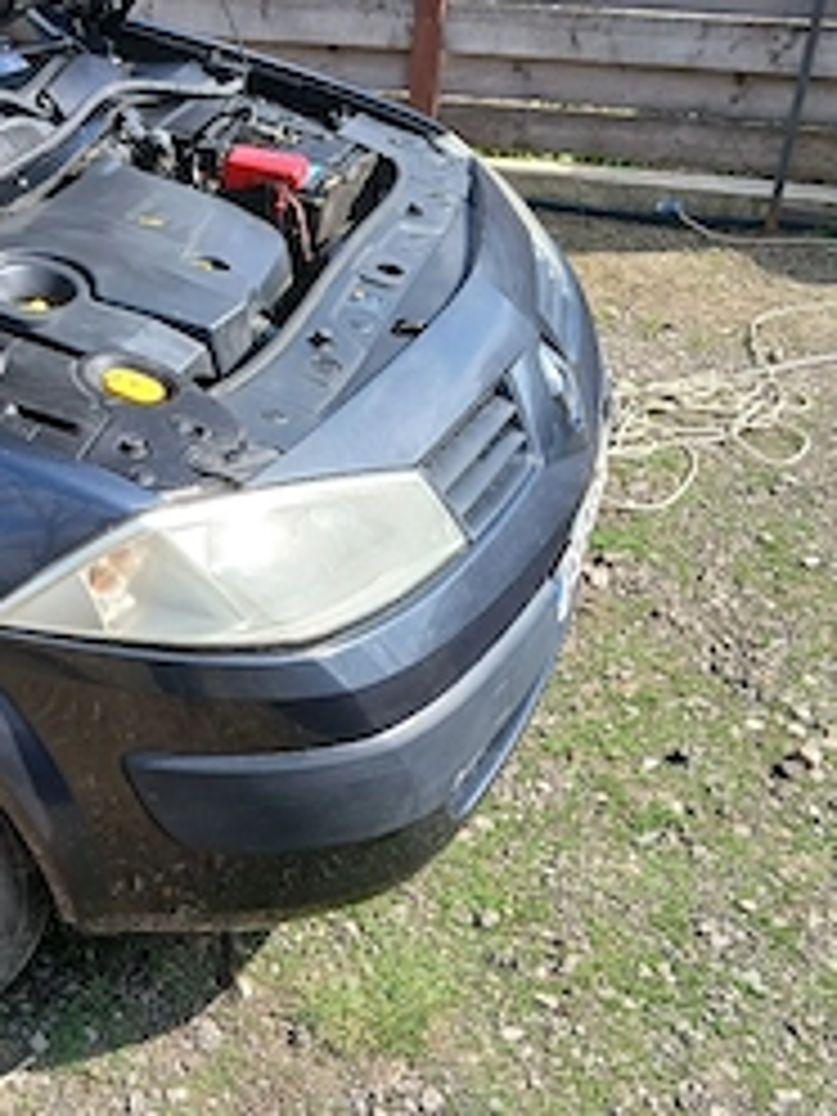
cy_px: 486
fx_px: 1354
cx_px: 202
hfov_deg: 33.6
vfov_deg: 44.7
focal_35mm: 42
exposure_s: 1/233
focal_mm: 3.98
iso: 20
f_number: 1.8
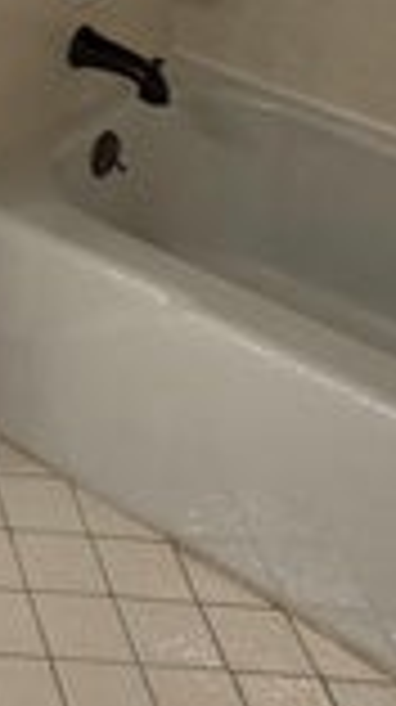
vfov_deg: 22.3
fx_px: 1441
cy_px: -373
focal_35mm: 77
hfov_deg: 12.6
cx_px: -520
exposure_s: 1/120
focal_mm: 2.2
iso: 200
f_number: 2.2
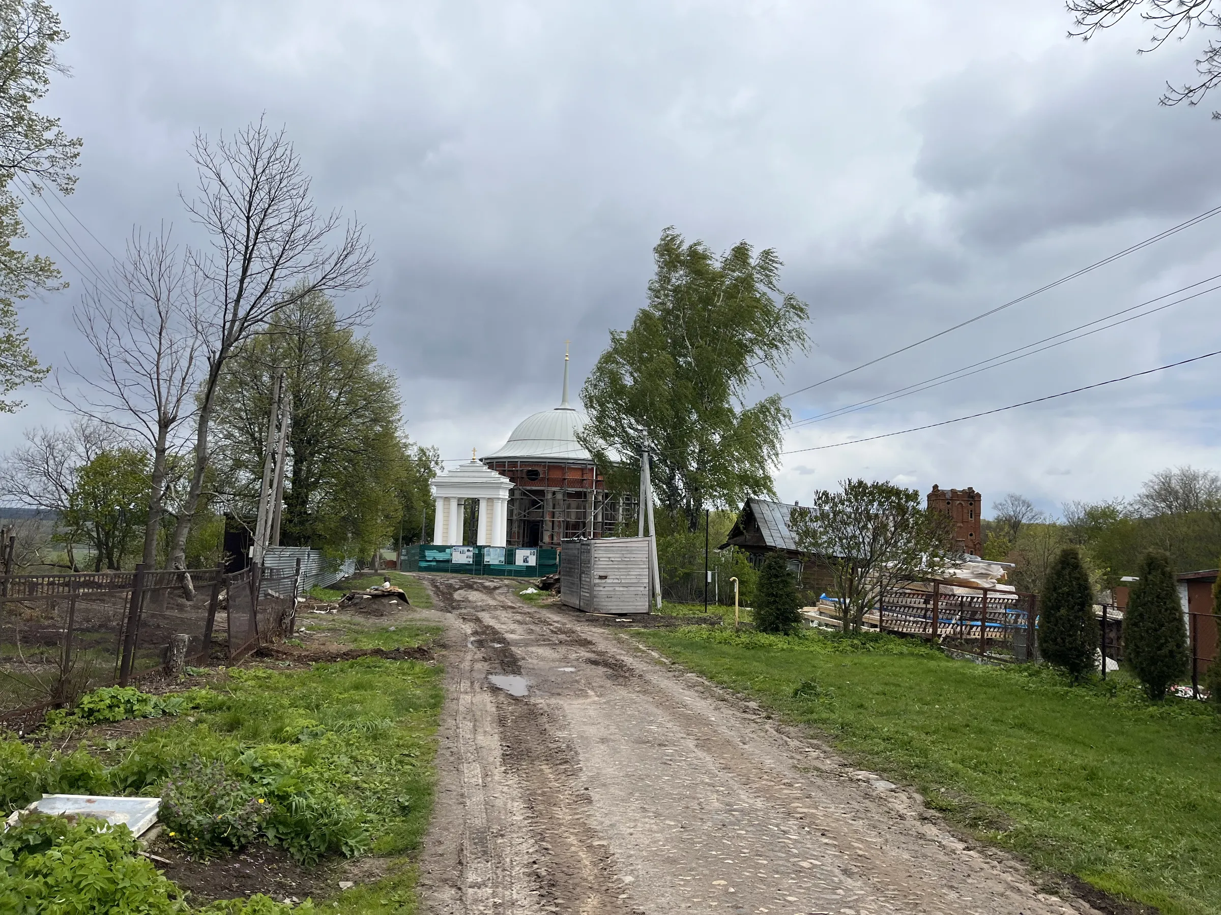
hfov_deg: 67.3
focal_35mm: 26
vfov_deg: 53.1
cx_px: 610
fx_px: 917
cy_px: 458
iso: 50
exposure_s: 1/3876
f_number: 1.6
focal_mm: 5.1
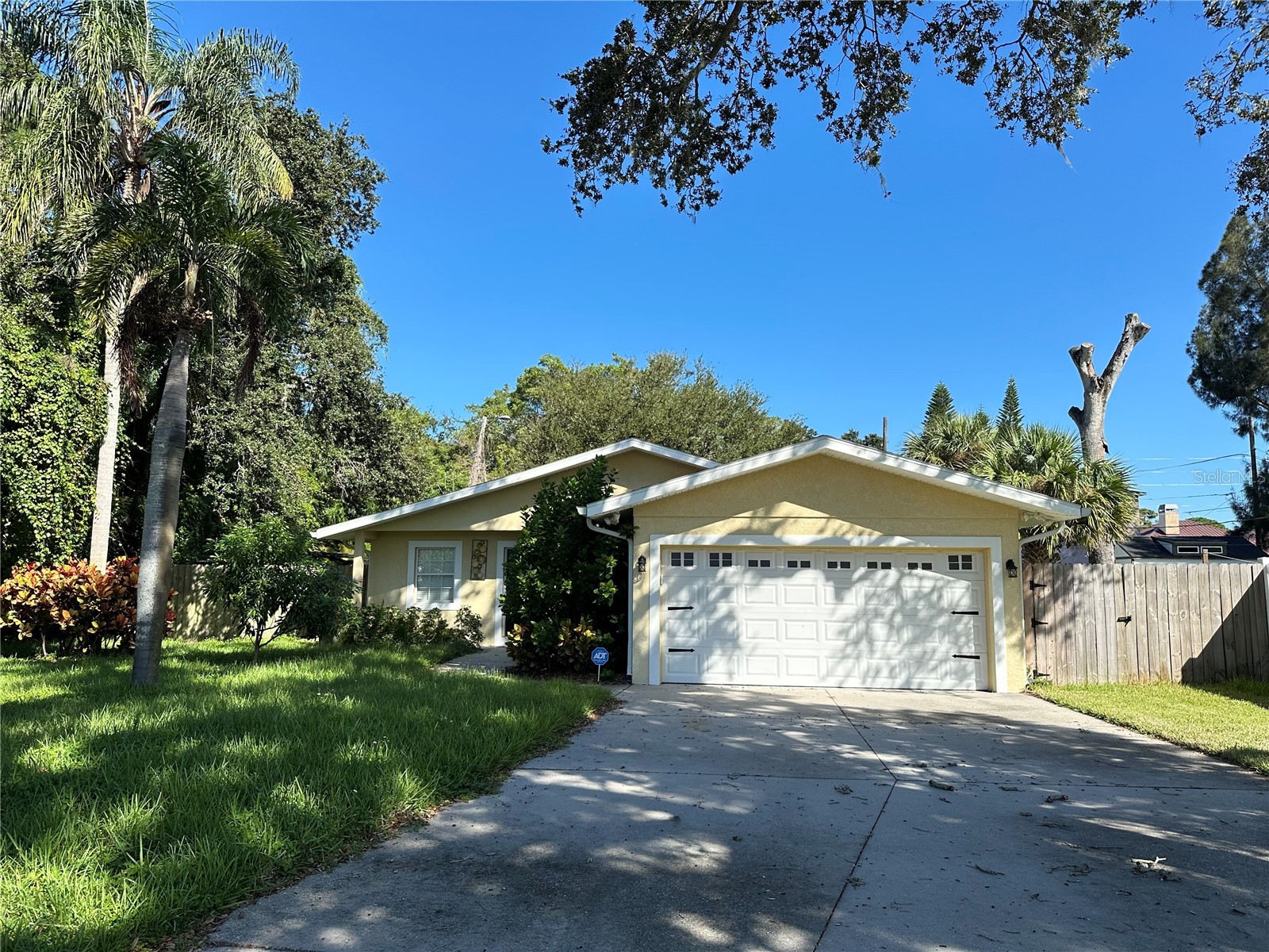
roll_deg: -0.7
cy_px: 476
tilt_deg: +6.6
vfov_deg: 56.8
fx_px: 880
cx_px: 634
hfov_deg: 71.6
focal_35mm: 24
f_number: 1.78
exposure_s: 1/2525
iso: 80
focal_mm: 6.86
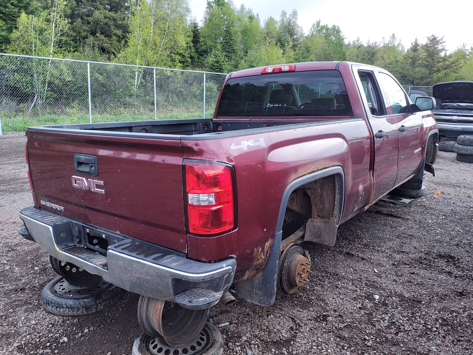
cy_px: 178
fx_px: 355
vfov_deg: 53.1
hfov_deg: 67.3
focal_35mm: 26
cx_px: 236
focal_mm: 3.58
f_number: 1.9
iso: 64
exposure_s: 1/120
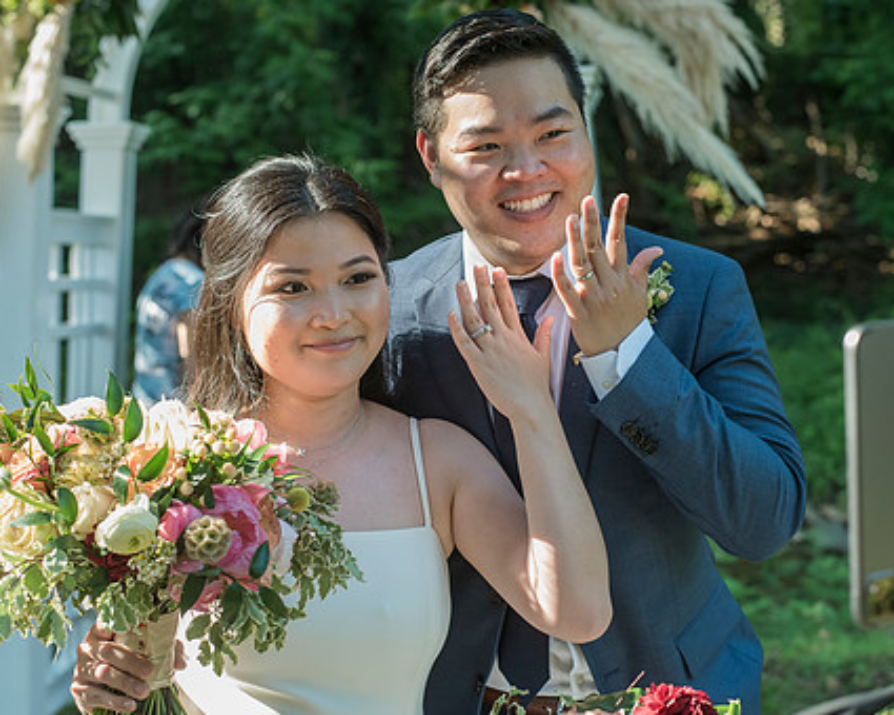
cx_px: 536
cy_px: 331
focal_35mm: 64
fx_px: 1693
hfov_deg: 29.5
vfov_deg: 23.8
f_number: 4
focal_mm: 50
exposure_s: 1/500
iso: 1000
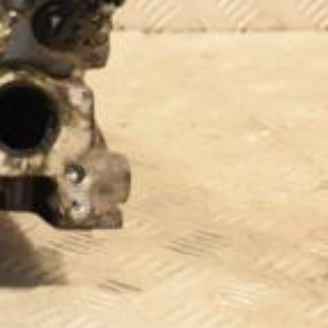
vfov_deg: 10.9
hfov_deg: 10.1
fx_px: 1715
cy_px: 110
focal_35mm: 160
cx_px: -342
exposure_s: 1/200
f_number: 5
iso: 800
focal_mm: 30
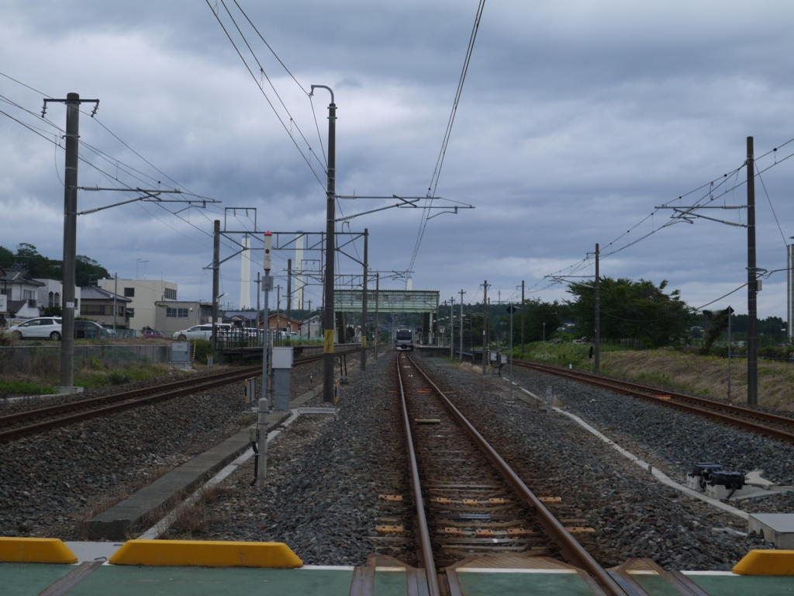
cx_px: 397
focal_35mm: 54
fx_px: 1239
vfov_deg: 27.0
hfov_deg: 35.5
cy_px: 298
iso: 160
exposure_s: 1/320
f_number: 10
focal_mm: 27
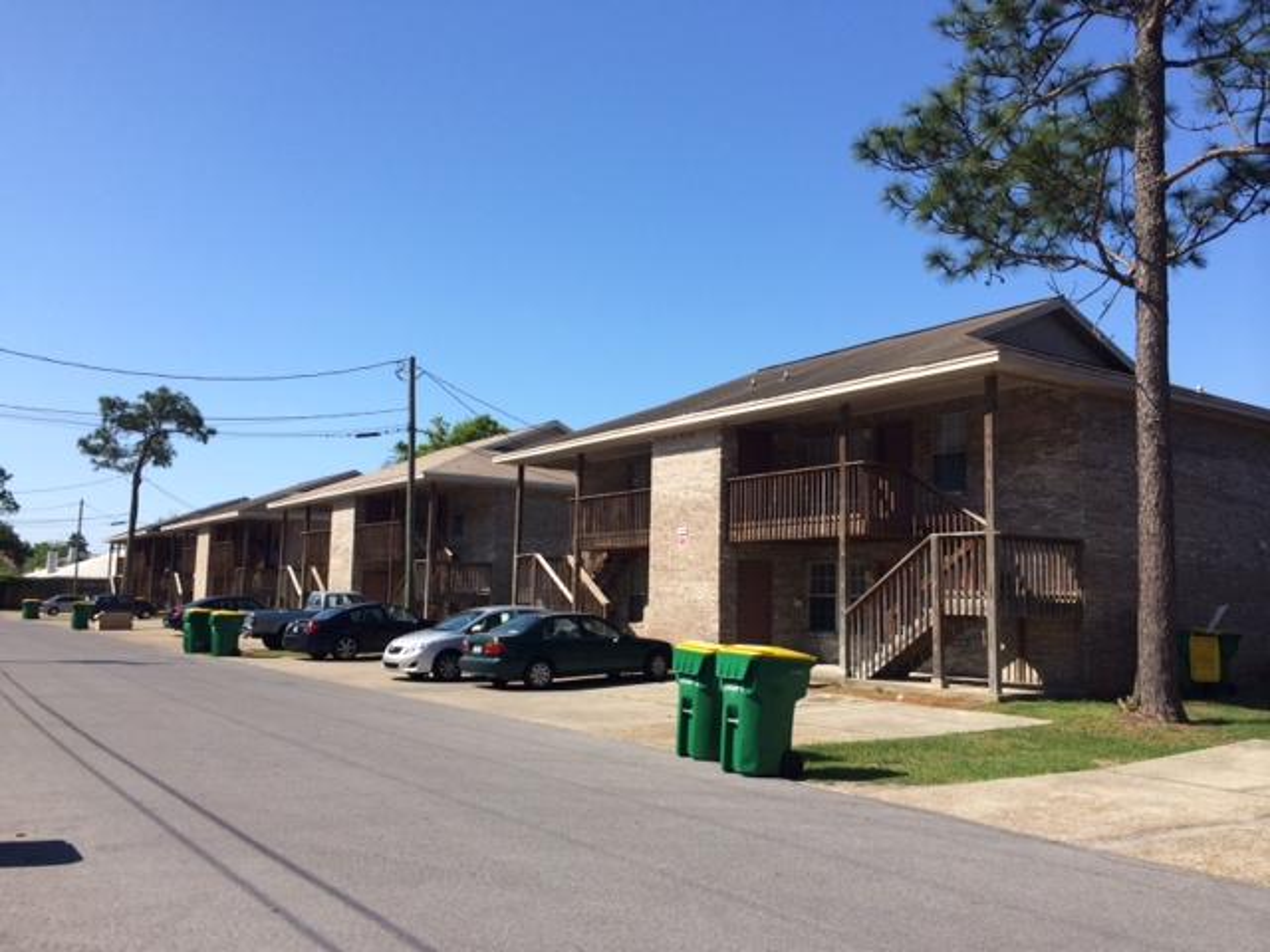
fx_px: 1101
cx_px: 635
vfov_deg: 46.8
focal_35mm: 30
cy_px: 476
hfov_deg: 60.0
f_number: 2.2
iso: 40
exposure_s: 1/2053
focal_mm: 4.12
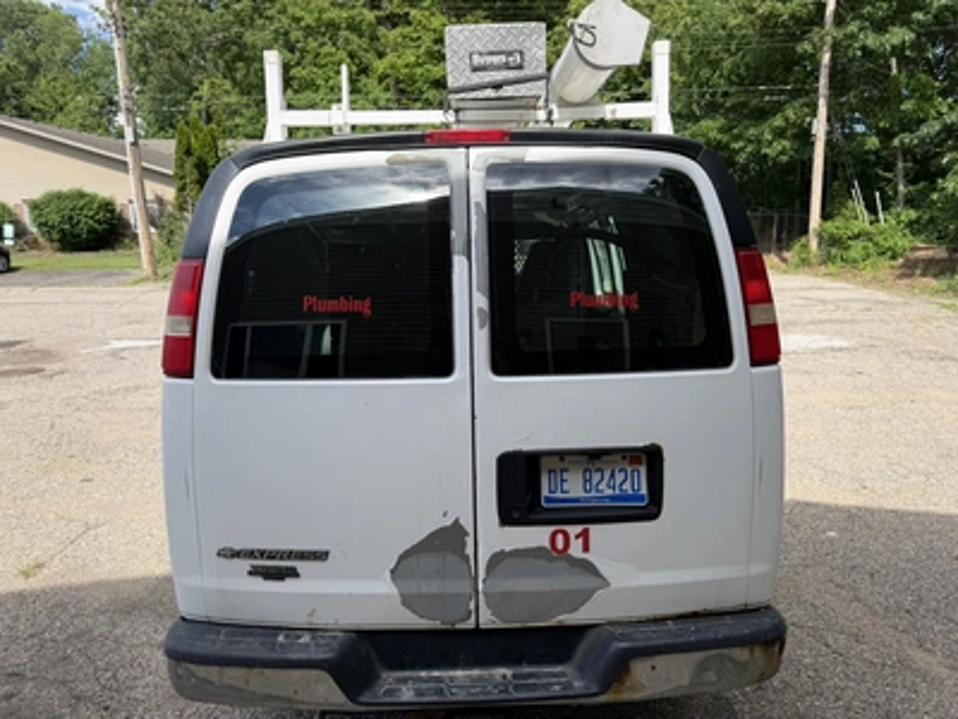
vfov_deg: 56.8
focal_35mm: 24
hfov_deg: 71.6
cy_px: 360
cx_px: 479
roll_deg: +0.5
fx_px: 664
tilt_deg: -9.6
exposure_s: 1/1855
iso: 80
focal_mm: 6.76
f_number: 1.78
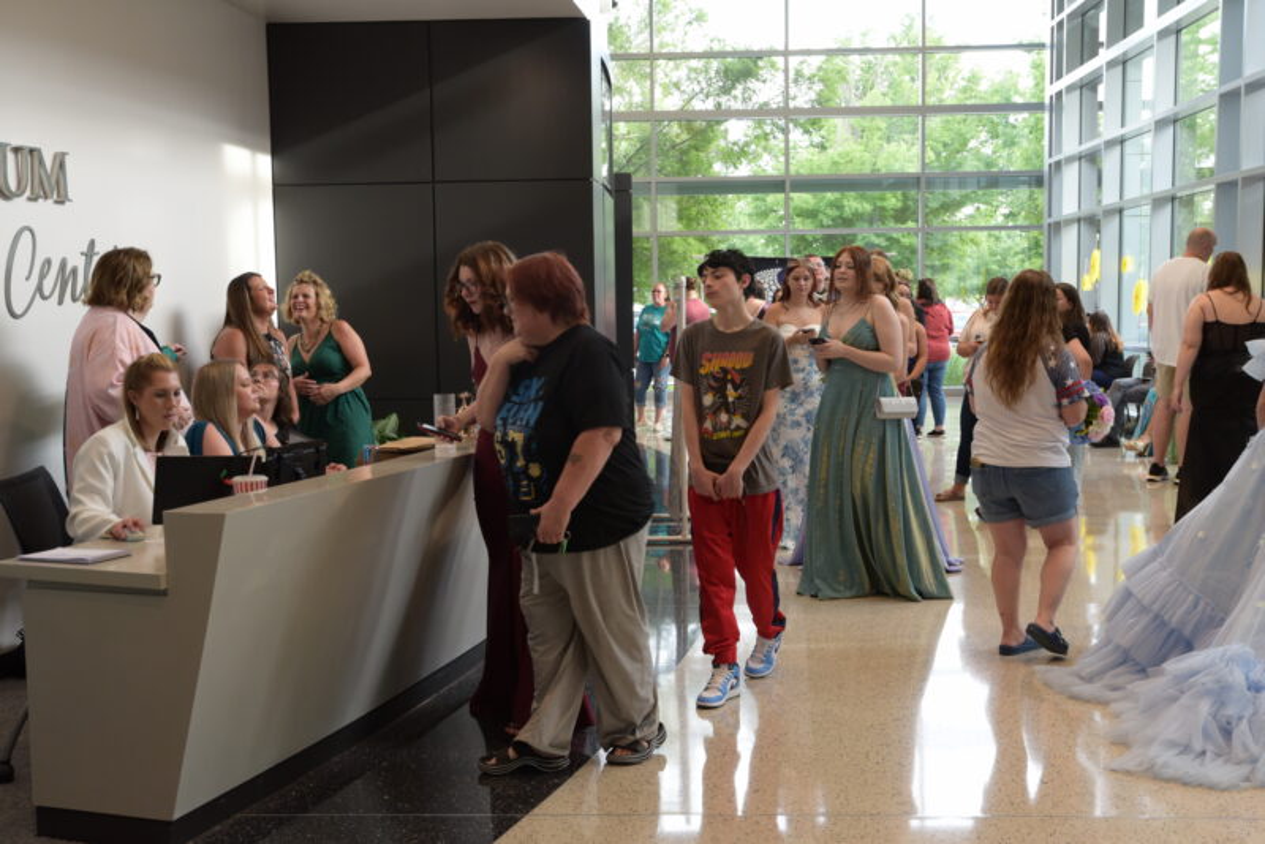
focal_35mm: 45
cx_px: 632
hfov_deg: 43.6
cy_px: 422
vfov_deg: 29.9
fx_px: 1582
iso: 1000
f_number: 5
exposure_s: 1/125
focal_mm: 45
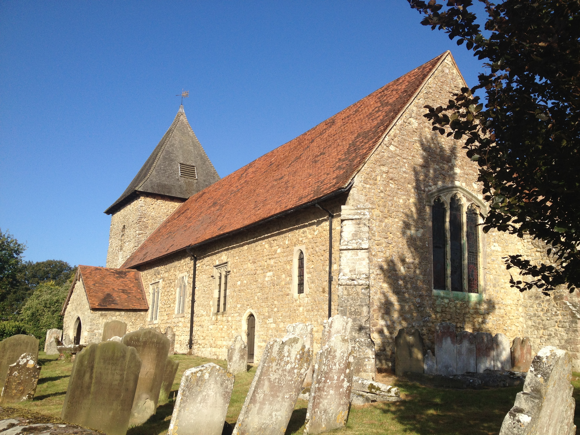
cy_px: 218
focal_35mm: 35
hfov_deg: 52.6
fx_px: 586
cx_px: 290
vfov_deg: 40.7
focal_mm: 4.28
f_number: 2.4
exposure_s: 1/1672
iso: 64
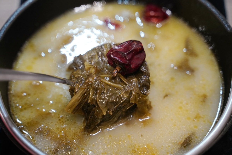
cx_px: 116
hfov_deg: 27.0
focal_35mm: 75
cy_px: 78
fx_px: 483
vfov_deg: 18.2
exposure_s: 1/80
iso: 2000
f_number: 2.8
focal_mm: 75
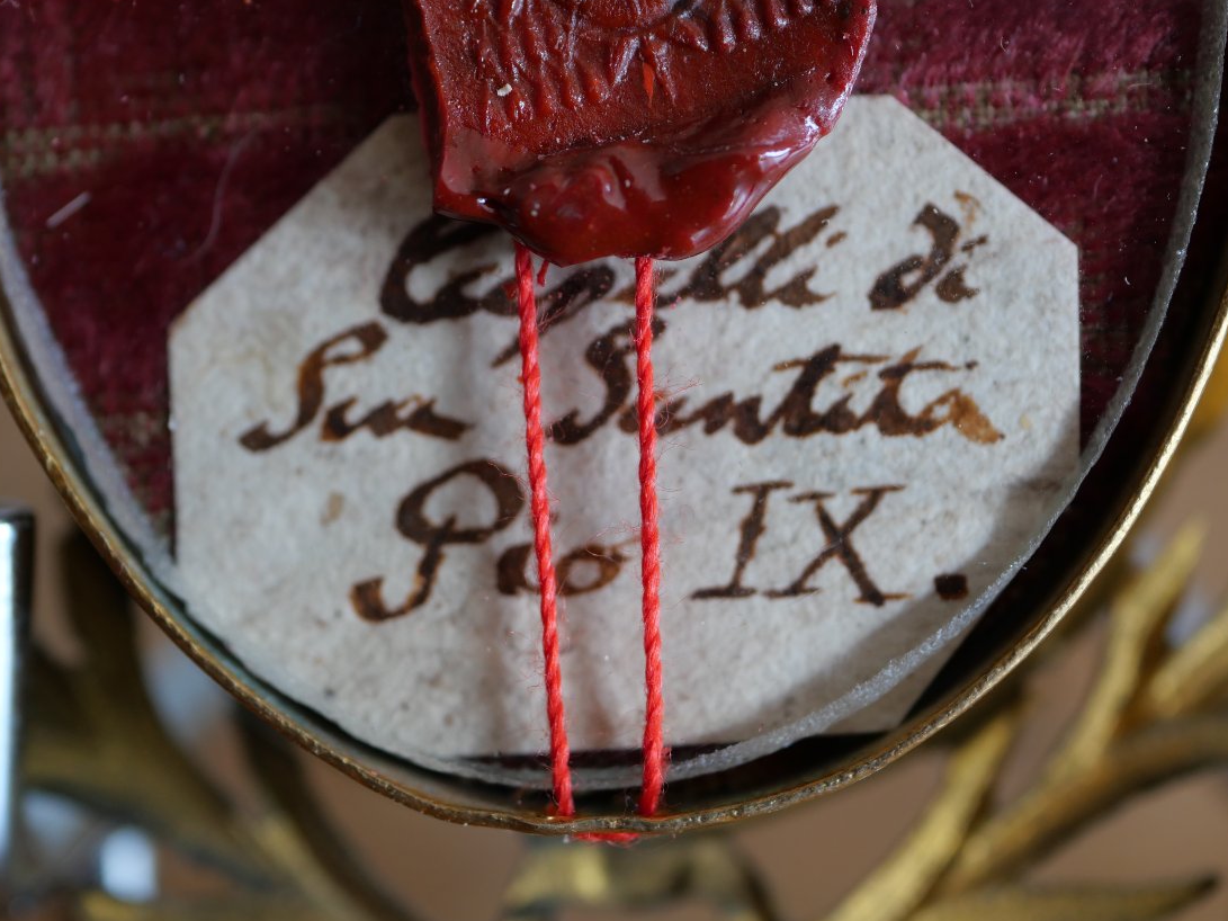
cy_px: 462
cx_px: 588
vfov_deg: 22.2
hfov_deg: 29.4
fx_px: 2341
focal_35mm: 66
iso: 400
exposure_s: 1/60
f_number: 2.8
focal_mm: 30
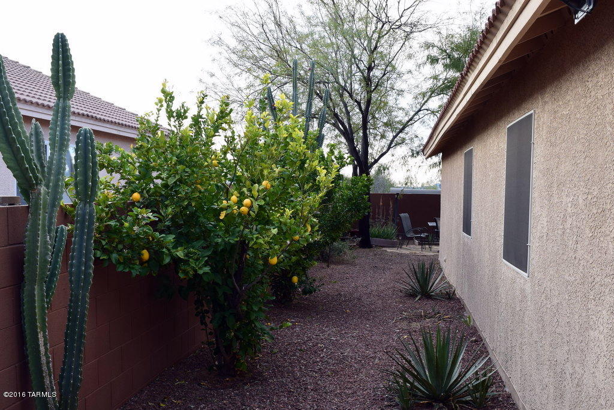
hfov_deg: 61.9
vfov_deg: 43.6
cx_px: 307
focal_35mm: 30
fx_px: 512
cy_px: 205
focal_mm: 20
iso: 400
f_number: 9
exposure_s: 1/160
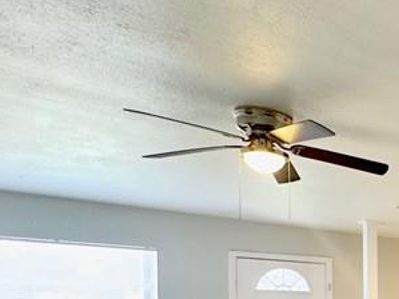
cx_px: 591
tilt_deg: +0.0
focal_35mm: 48
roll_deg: +0.3
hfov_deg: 27.7
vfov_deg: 27.8
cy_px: 323
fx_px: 553
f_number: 2.2
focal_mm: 2.22
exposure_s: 1/60
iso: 640
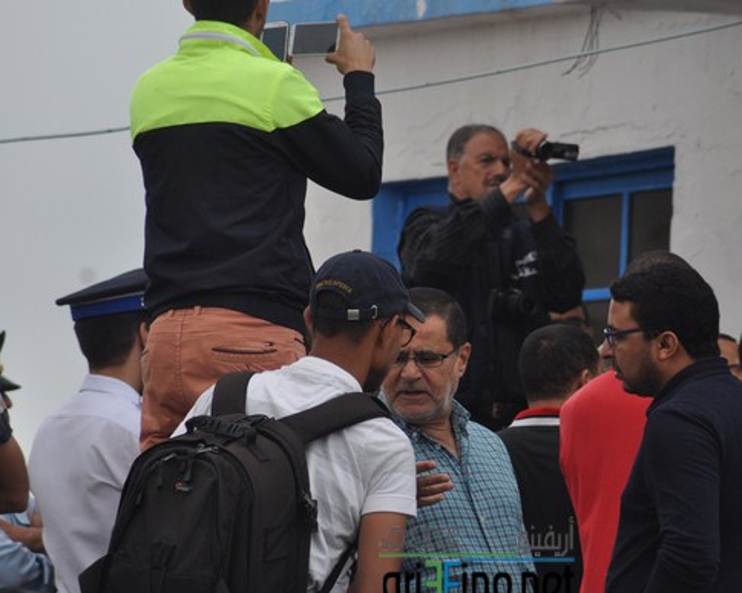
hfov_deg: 5.2
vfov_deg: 4.2
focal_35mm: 372
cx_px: 477
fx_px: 8168
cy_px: 321
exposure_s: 1/1000
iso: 640
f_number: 5.6
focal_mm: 200
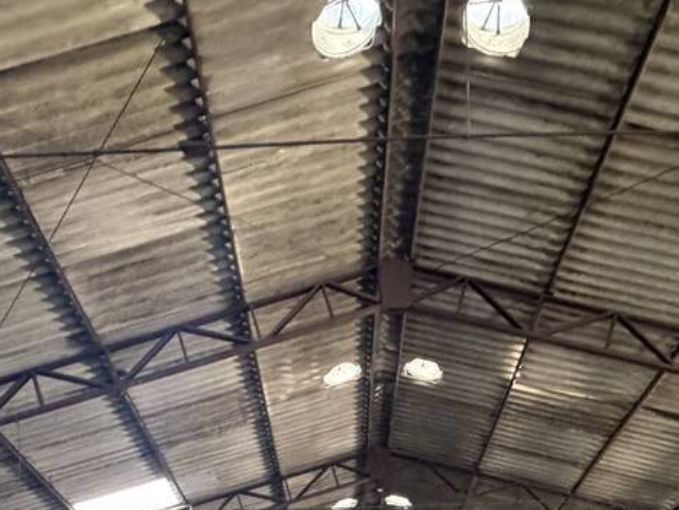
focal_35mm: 43
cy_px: 753
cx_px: 340
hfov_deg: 43.8
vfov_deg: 25.7
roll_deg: +1.4
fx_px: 844
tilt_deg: +2.5
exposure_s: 1/60
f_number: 2.2
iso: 800
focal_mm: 2.22
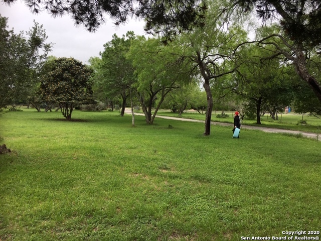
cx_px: 160
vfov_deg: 48.2
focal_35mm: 29
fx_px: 269
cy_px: 120
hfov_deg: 61.7
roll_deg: -0.8
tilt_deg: -4.5
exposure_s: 1/561
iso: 25
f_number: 2.2
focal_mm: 4.15
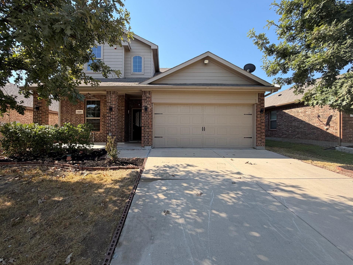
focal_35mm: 15
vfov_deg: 81.7
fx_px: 153
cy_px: 128
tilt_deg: -0.9
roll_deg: -0.5
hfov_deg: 98.0
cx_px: 165
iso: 40
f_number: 2.2
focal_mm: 2.22
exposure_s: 1/651
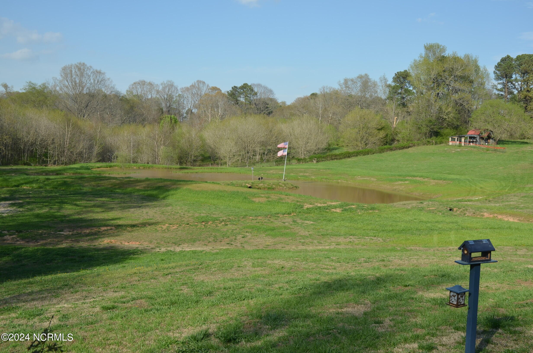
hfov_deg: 48.0
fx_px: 598
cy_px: 176
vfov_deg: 32.9
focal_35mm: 40
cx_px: 266
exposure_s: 1/250
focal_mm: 27
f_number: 8
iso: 125
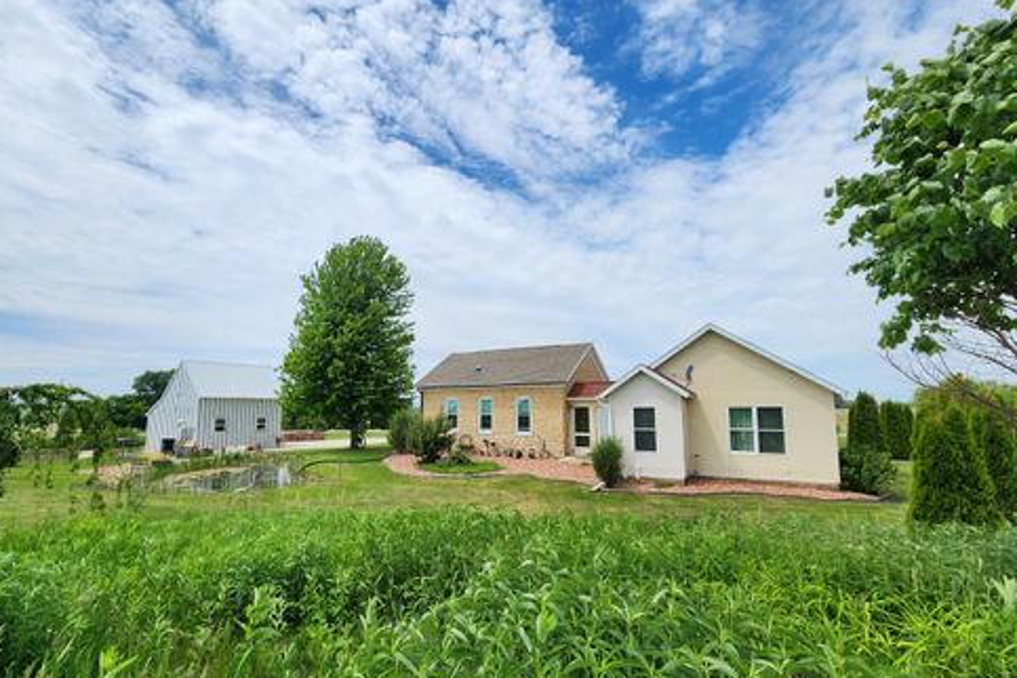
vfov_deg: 81.1
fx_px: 395
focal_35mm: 14
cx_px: 514
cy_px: 359
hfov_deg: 104.3
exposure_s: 1/3637
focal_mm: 2.2
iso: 50
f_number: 2.2
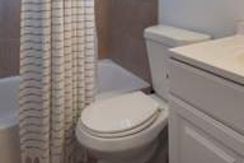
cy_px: -14
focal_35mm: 35
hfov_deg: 54.4
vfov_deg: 33.3
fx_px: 237
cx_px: 132
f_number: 8
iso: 500
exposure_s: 1/200
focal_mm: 14
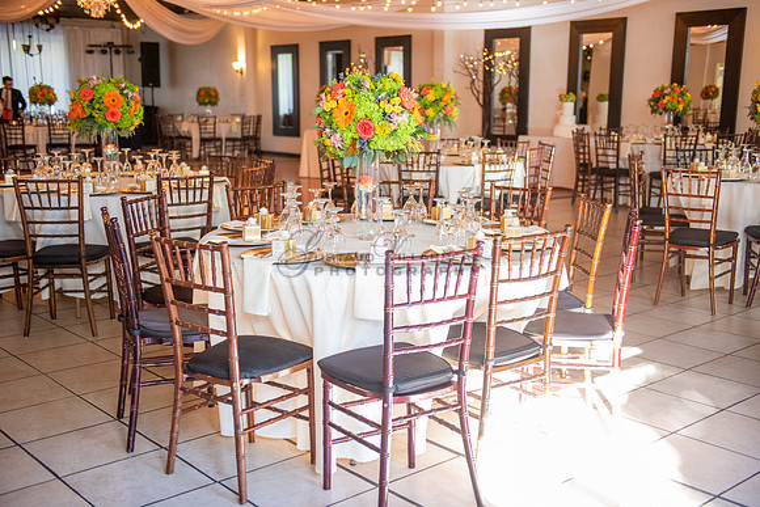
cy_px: 254
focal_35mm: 42
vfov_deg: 31.9
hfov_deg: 46.4
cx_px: 380
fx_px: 887
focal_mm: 42
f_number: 2.8
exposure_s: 1/100
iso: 2000
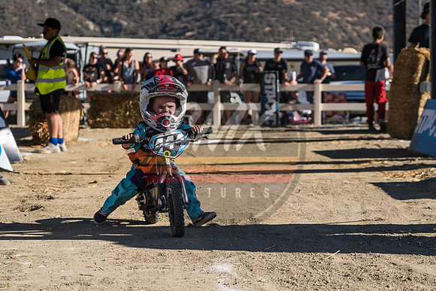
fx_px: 1236
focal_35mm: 102
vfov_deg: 13.4
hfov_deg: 20.0
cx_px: 218
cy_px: 146
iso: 200
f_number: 4
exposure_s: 1/2000
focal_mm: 68
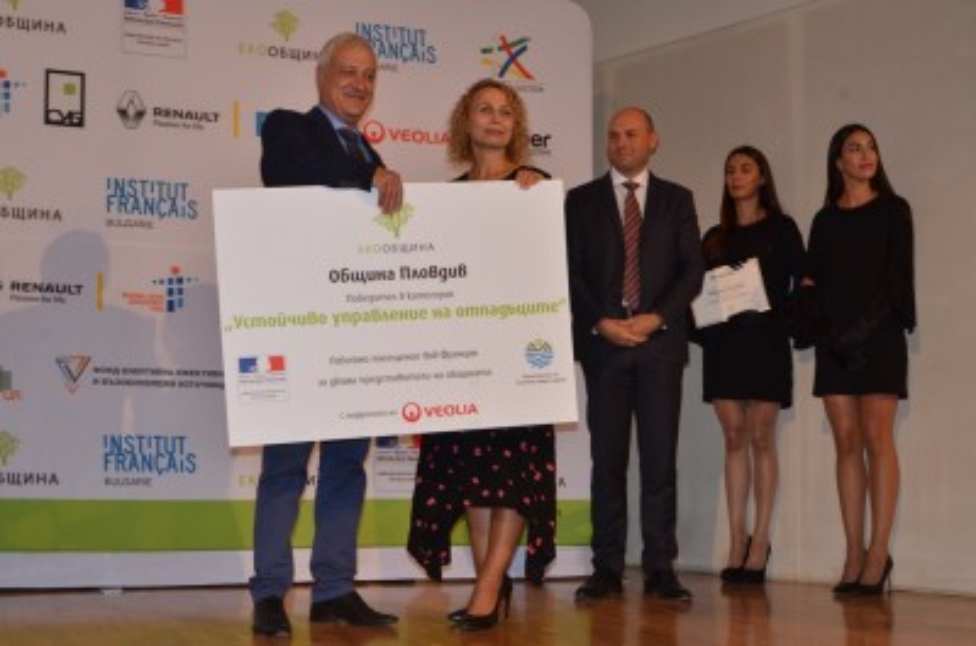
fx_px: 1380
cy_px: 323
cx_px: 488
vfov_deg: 26.4
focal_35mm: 51
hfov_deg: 39.0
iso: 800
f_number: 10
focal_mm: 34
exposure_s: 1/30
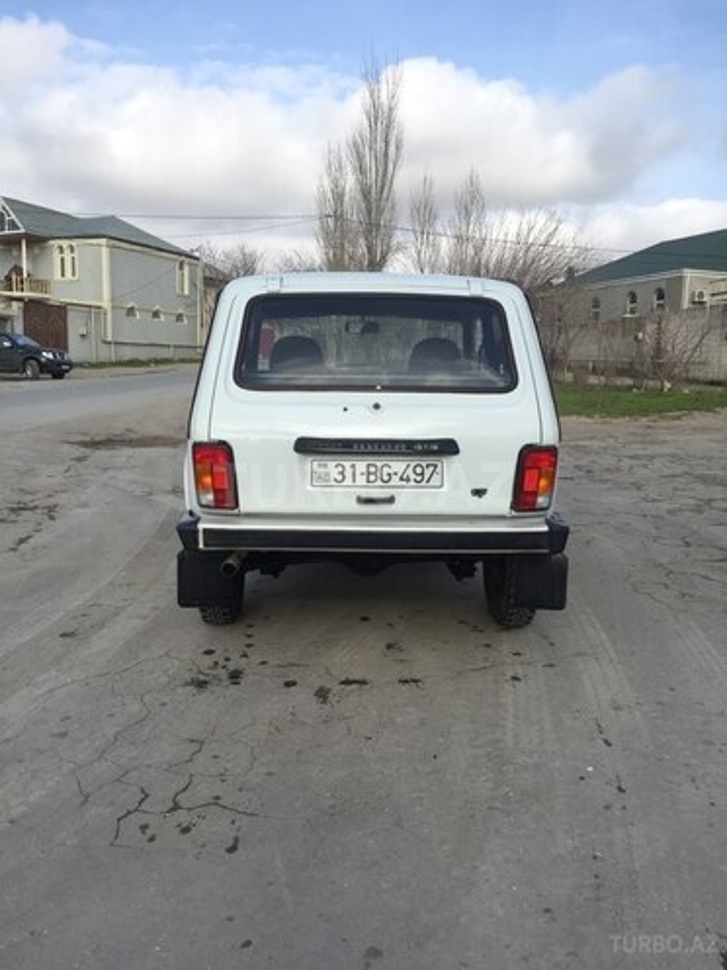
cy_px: 485
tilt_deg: -7.7
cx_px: 364
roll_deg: -0.9
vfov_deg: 61.7
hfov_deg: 48.2
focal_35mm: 29
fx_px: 812
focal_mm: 4.15
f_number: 2.2
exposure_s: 1/1014
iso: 32
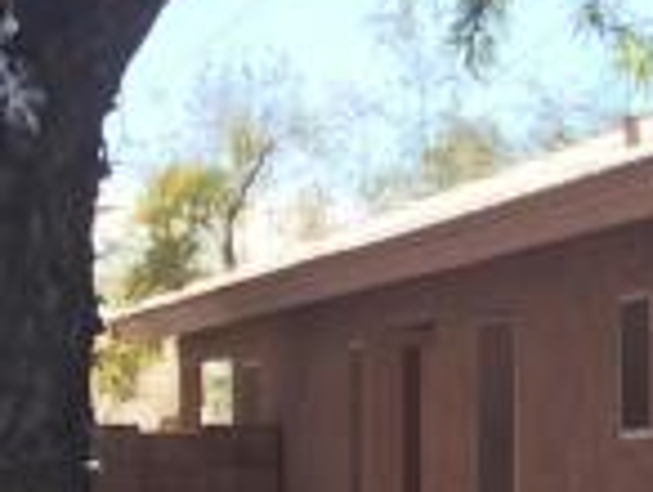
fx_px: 3836
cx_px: 1780
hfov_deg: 8.5
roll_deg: -1.2
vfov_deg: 7.3
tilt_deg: -1.0
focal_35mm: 203
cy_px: 581
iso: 32
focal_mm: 4.15
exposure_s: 1/608
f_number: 2.2
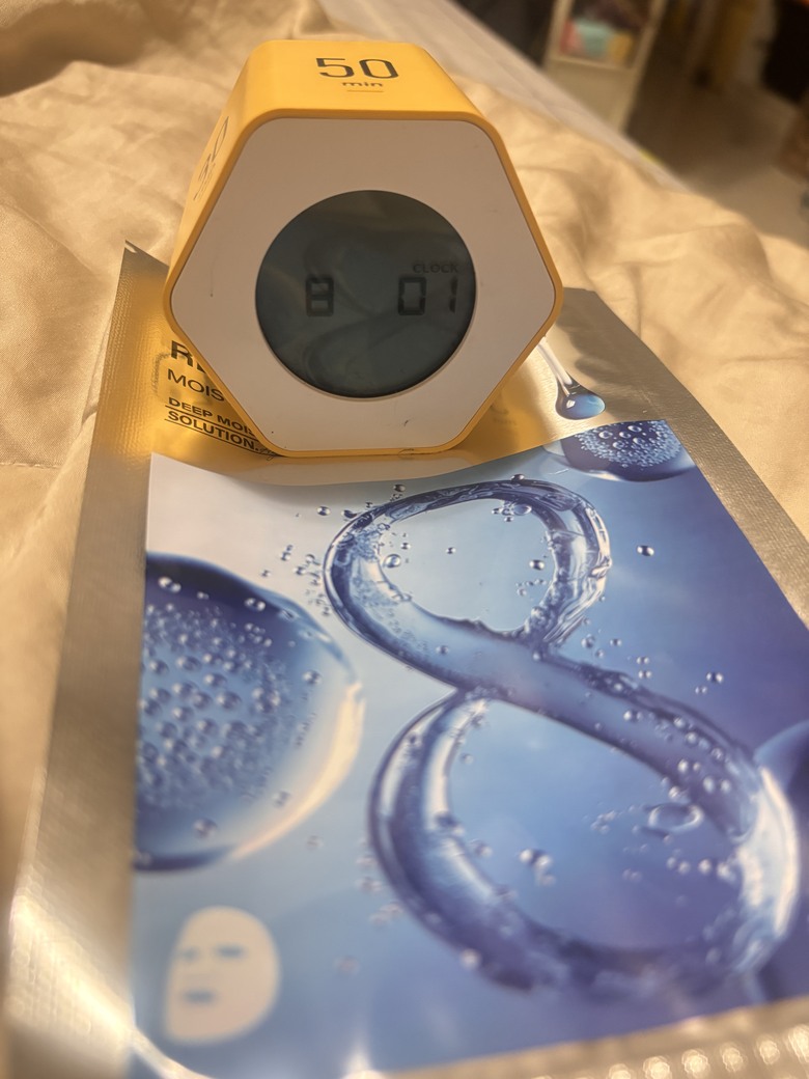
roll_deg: -16.1
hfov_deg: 53.1
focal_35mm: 26
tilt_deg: -41.1
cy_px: 540
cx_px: 404
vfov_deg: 67.3
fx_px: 810
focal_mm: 5.96
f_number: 1.6
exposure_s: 1/60
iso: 500
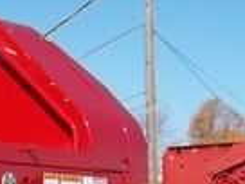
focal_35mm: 132
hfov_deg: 14.2
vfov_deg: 10.7
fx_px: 934
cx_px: -99
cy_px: 294
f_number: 8
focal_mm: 5.9
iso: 64
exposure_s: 1/160
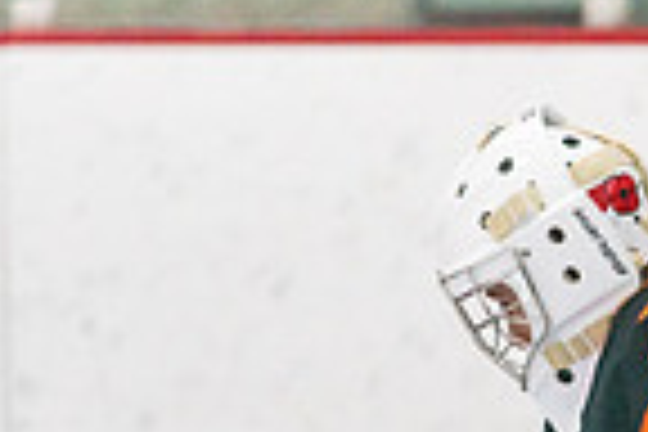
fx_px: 16991
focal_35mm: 944
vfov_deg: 1.5
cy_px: 743
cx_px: 618
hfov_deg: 2.2
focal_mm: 200
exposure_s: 1/1250
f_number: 2.8
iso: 3200
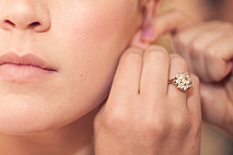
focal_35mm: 136
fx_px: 880
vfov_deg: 10.0
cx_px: 27
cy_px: 19
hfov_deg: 14.9
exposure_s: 1/100
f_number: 1.4
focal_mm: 50
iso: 200
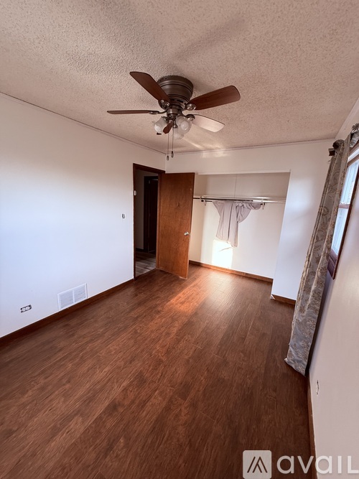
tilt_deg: -9.4
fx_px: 194
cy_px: 240
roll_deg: -1.7
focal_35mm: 14
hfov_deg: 85.7
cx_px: 180
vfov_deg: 102.1
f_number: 2.2
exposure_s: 1/99
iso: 200
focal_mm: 2.22
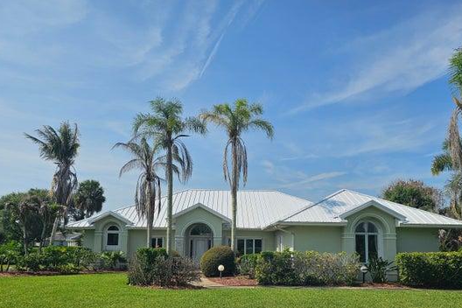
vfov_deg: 44.2
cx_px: 234
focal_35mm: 29
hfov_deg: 63.7
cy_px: 209
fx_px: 372
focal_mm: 6.3
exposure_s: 1/1686
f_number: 1.7
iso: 10
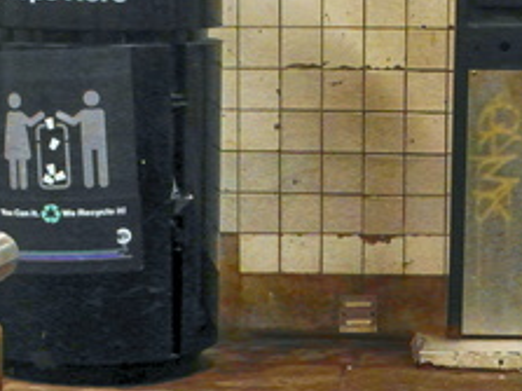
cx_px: 398
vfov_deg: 9.9
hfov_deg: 13.2
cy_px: 222
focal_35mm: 149
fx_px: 2246
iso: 640
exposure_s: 1/45
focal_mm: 7.5
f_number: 3.2
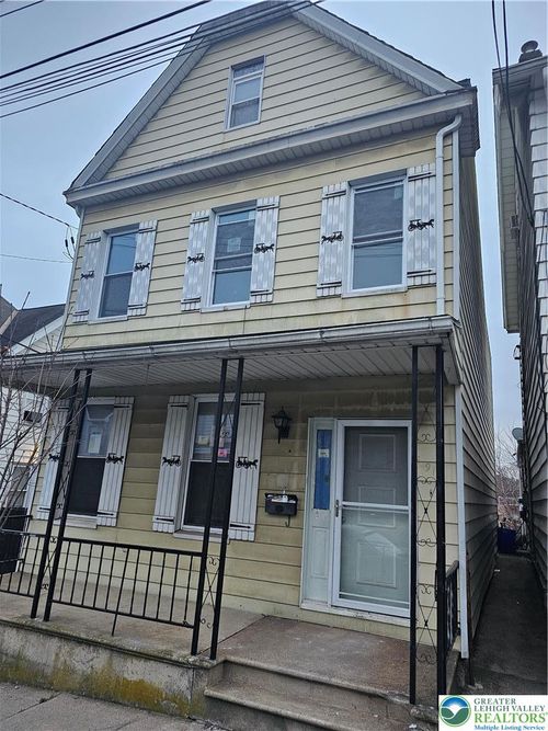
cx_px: 274
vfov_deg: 73.9
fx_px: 486
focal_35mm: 23
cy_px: 366
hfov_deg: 58.9
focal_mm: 6.3
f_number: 1.7
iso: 320
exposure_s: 1/120
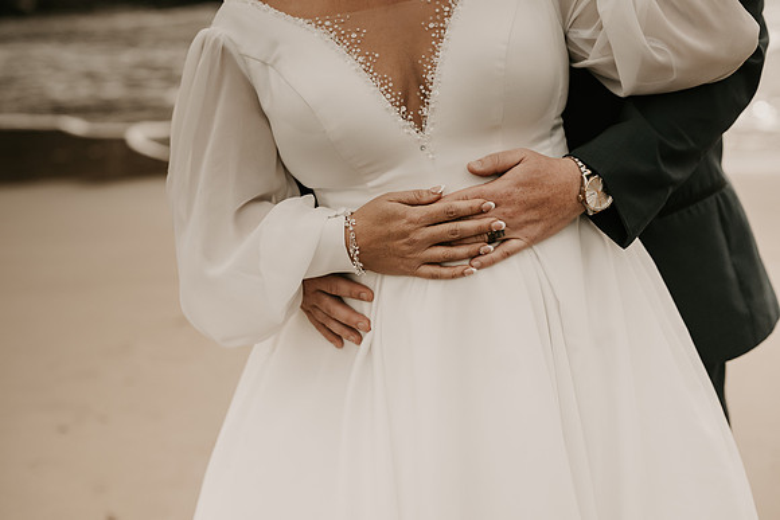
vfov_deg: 27.0
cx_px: 390
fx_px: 1084
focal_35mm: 50
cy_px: 260
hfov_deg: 39.6
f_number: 2.5
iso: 640
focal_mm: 50
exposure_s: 1/8000
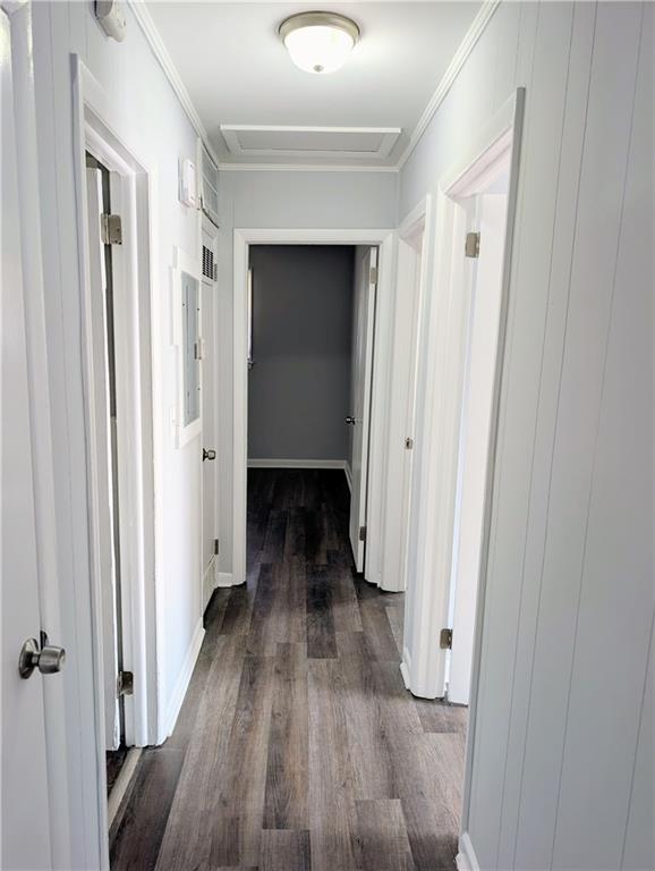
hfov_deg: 56.9
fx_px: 604
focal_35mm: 24
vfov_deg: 71.5
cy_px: 436
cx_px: 328
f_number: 1.68
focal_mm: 6.9
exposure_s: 1/23.8
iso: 24
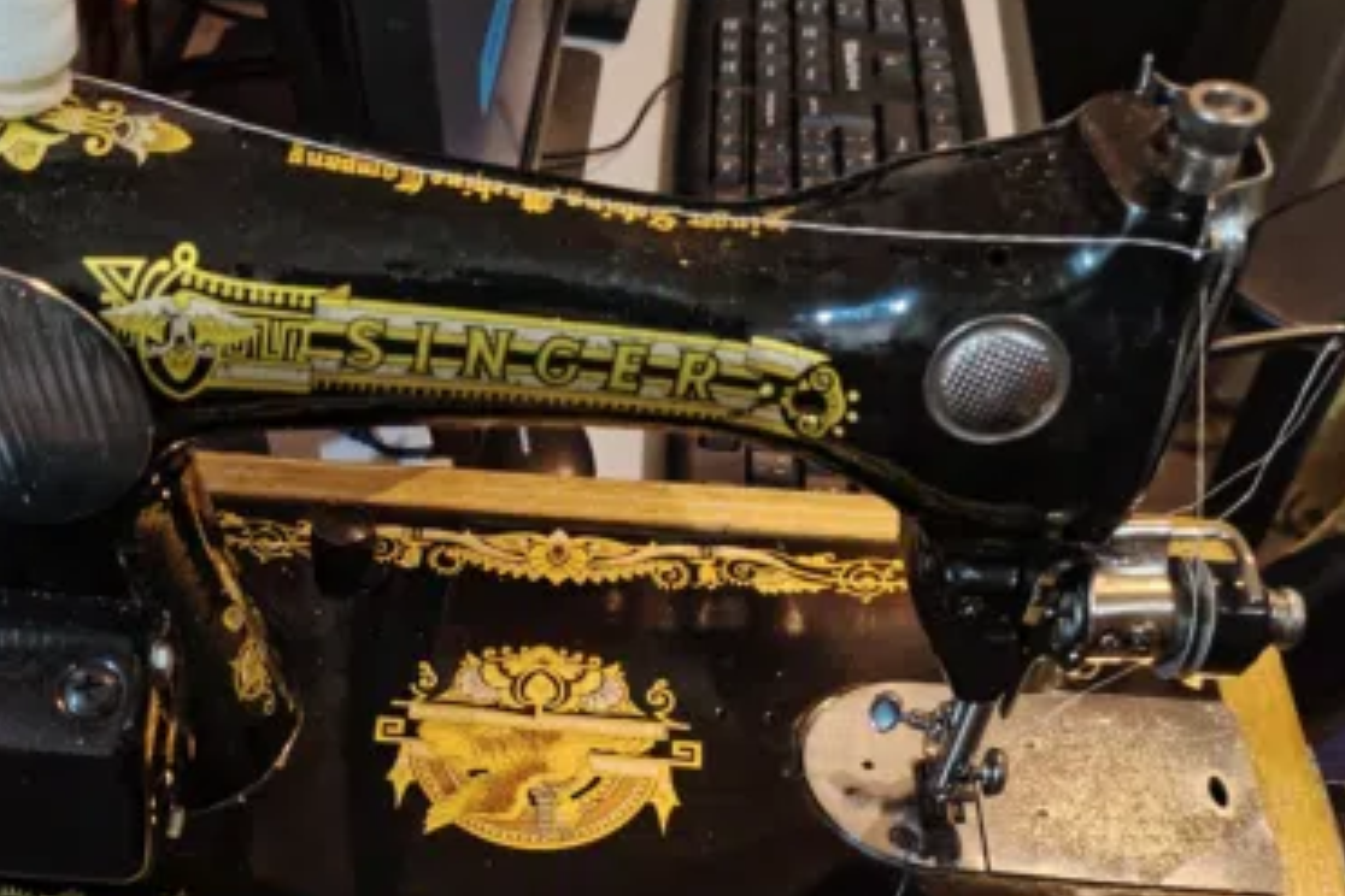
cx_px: 340
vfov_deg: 30.7
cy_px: 654
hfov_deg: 44.0
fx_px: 1606
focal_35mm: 43
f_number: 1.75
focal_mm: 5.25
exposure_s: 1/20
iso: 2525
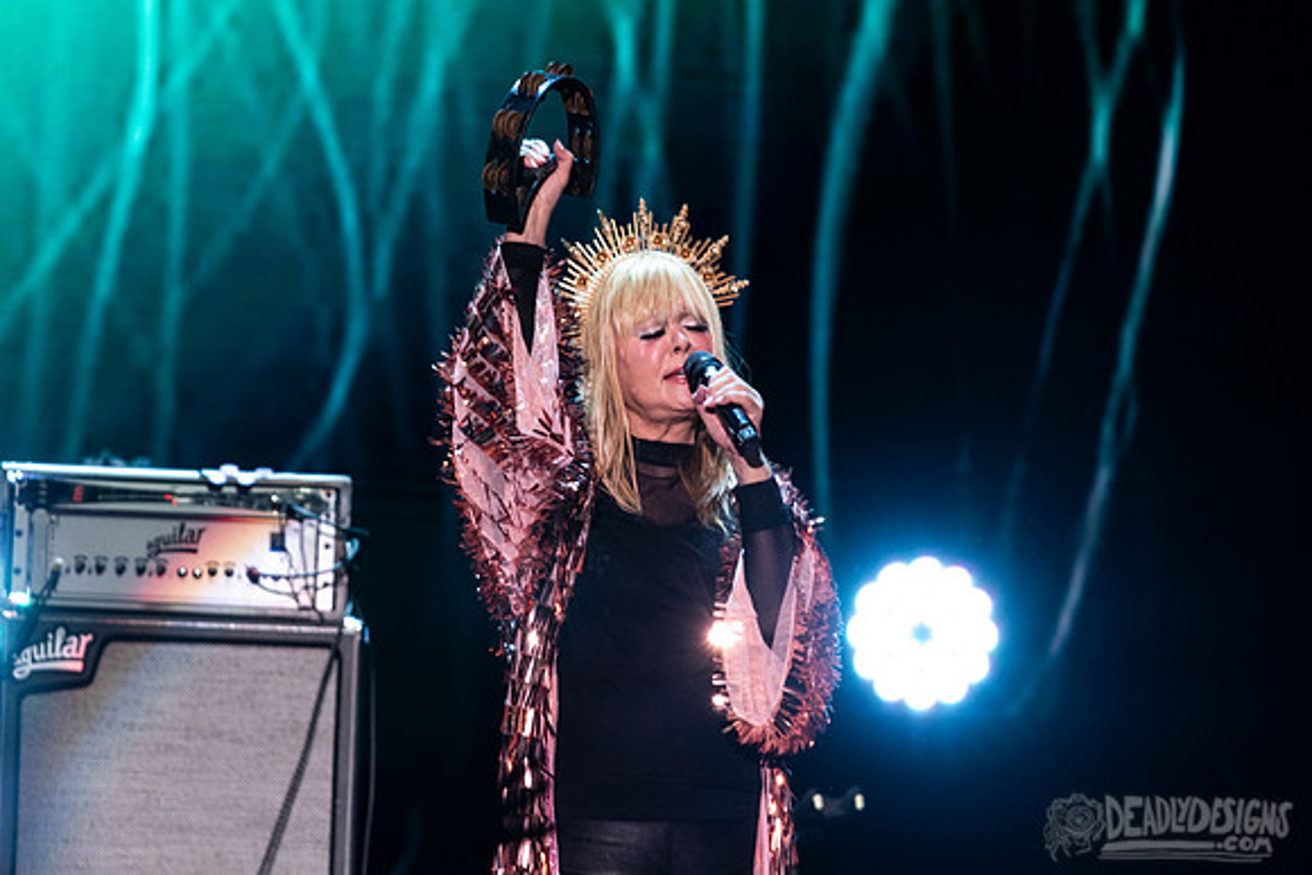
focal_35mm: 769
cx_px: 608
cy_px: 330
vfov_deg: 1.8
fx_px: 28013
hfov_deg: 2.7
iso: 2500
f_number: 6.3
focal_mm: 600
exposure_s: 1/160
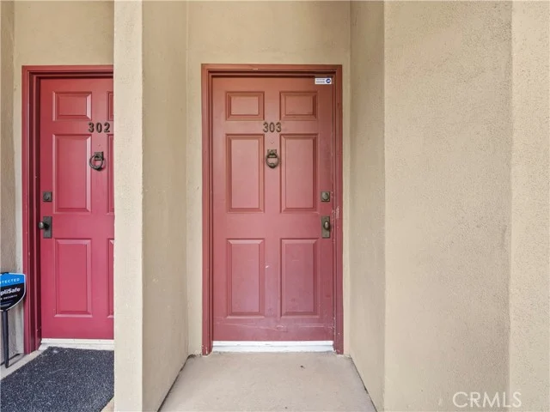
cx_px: 275
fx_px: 254
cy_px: 206
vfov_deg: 78.1
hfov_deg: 94.5
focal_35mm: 16
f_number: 8
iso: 200
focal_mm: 8
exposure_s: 1/5
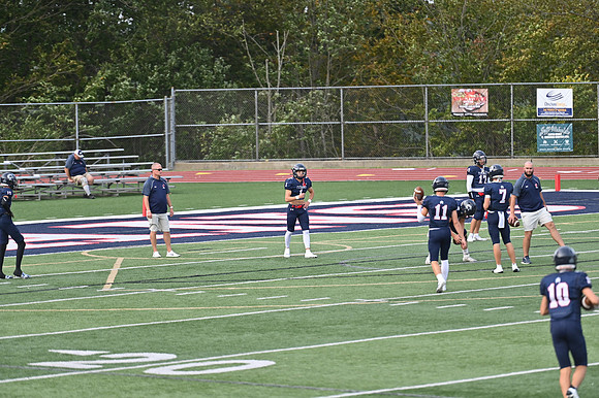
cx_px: 300
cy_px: 199
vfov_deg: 6.9
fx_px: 3326
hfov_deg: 10.3
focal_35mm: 200
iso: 400
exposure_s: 1/2000
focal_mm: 200
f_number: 3.5
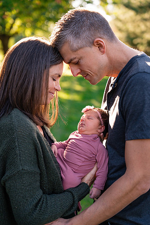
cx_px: 75
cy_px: 112
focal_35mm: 62
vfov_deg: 32.4
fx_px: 387
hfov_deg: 21.9
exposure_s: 1/1000
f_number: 2.8
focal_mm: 62
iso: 400
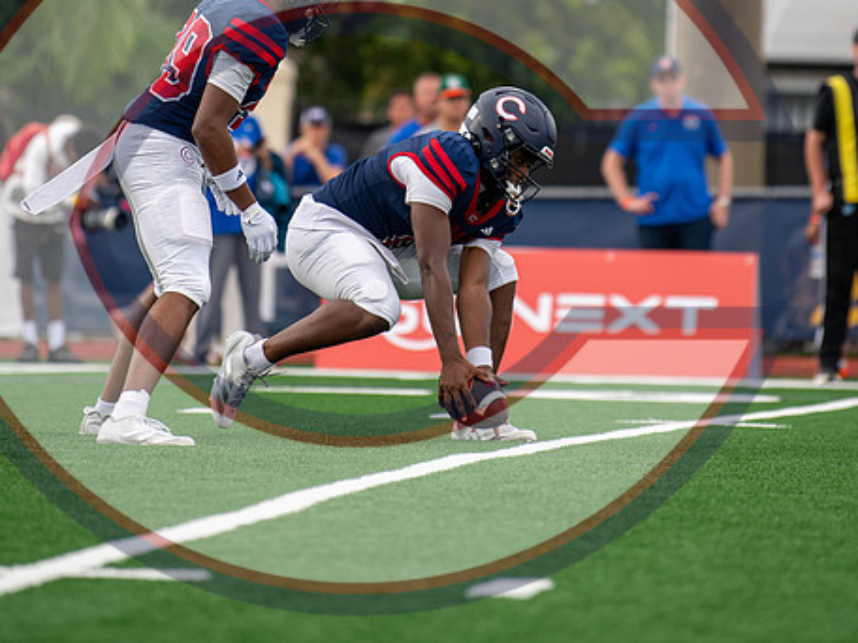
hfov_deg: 5.0
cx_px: 445
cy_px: 58
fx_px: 9741
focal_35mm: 393
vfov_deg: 3.8
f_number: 2.8
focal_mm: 185
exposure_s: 1/1000
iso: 220
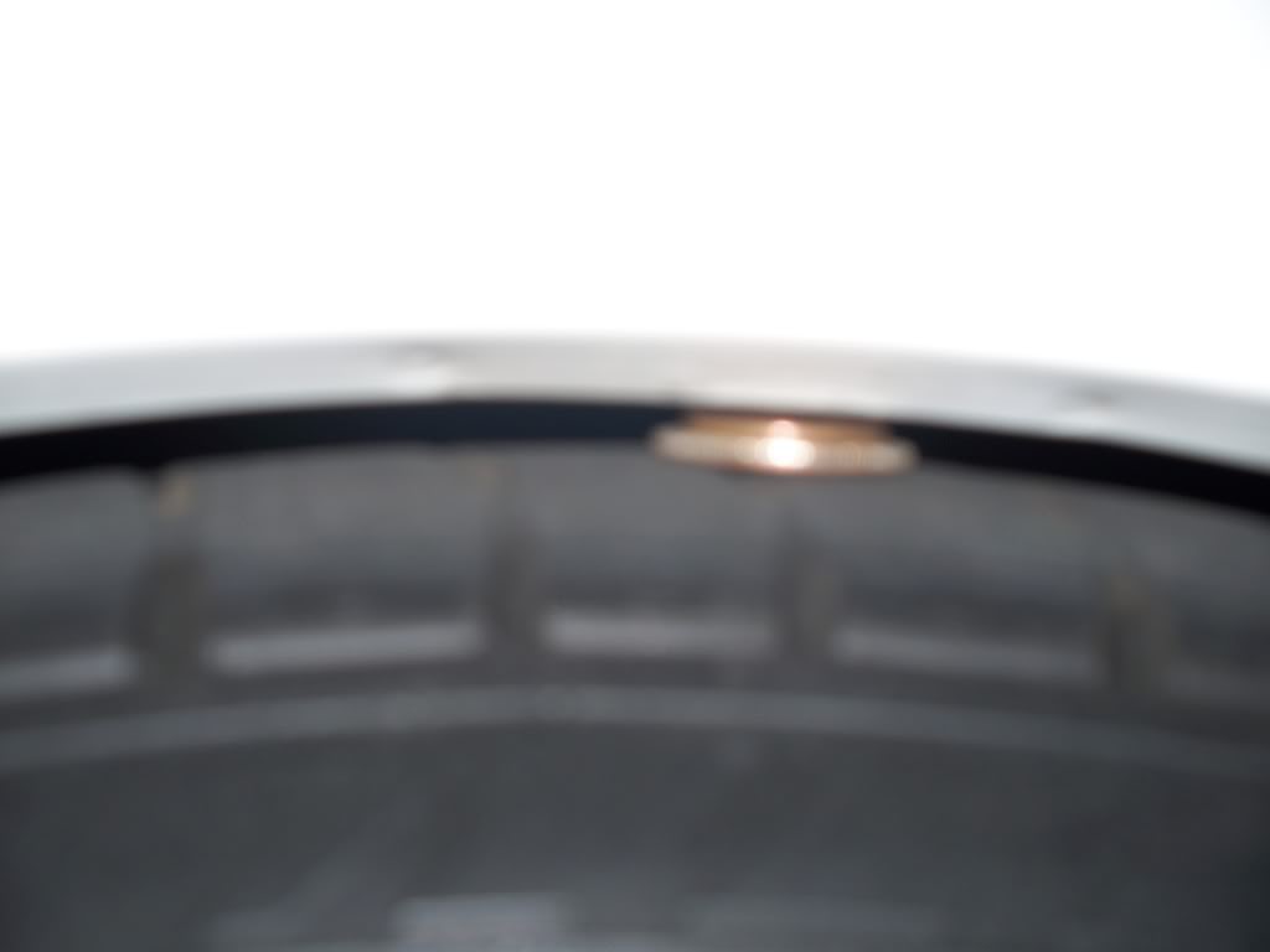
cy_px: 476
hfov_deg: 31.7
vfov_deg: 24.0
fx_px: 2238
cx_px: 635
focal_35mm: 61
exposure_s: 1/80
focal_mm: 12.89
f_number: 3.1
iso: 64
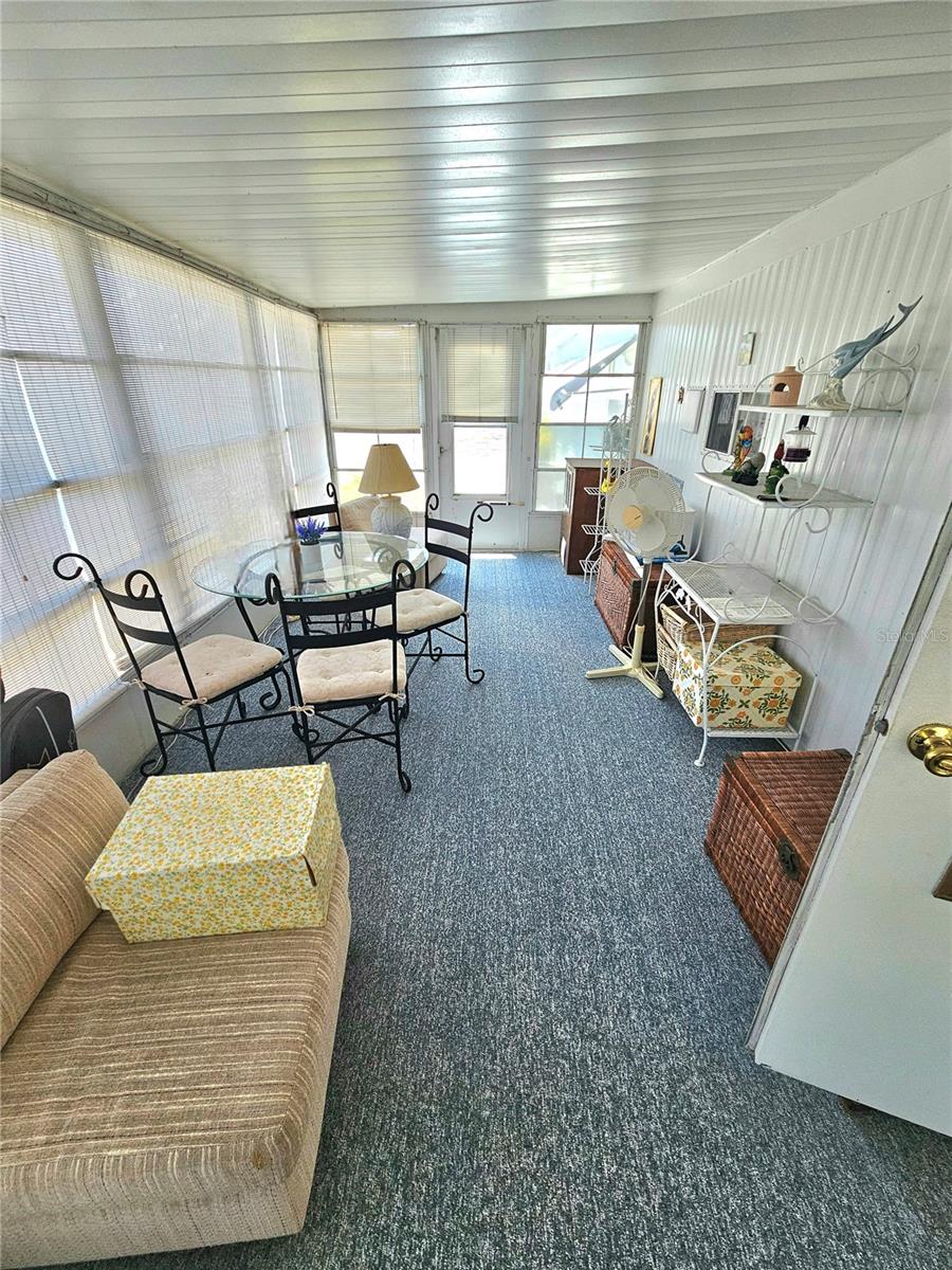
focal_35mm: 13
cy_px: 635
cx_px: 476
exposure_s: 1/120
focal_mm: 2.2
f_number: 2.2
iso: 80
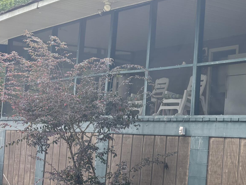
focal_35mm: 67
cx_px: 261
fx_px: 476
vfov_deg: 21.8
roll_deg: -3.0
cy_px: 125
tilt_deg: +1.5
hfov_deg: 26.9
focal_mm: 5.96
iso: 50
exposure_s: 1/522
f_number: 1.6
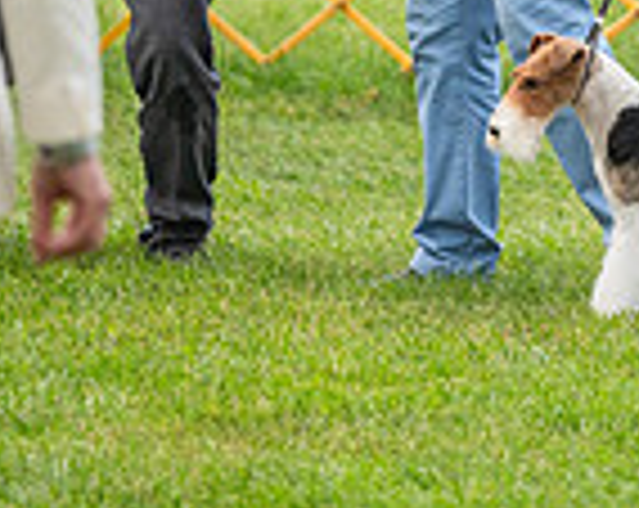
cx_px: 436
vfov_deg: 2.7
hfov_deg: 3.5
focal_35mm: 561
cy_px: -353
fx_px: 10588
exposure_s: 1/800
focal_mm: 146
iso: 1000
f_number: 3.2
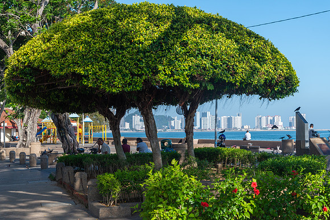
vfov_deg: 20.9
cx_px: 185
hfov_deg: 30.8
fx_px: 598
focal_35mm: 65
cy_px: 124
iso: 125
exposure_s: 1/90
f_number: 8
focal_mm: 58
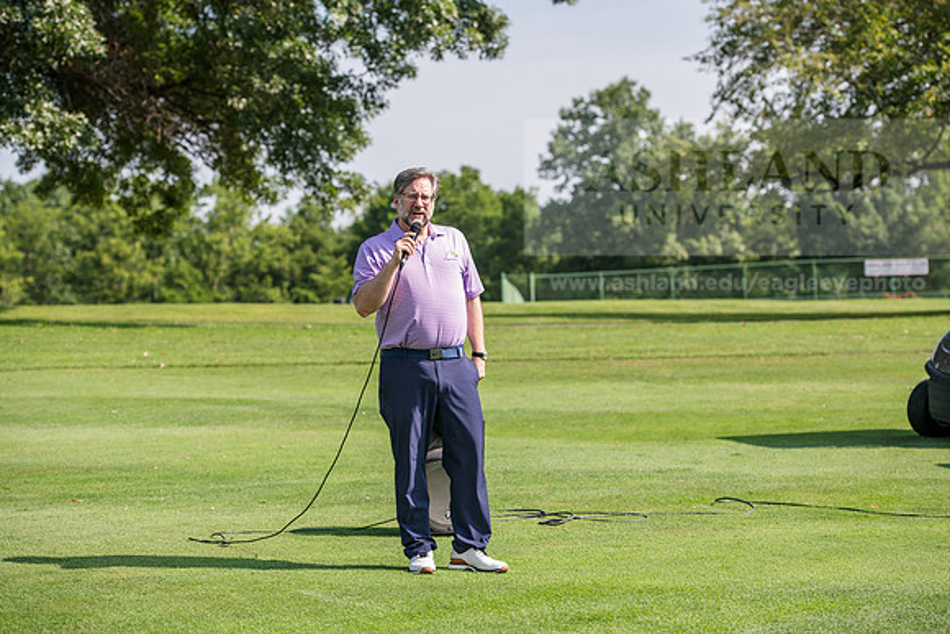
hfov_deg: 21.5
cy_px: 317
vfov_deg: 14.4
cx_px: 475
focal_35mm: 95
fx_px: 2507
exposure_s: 1/400
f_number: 4
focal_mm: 95
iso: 80
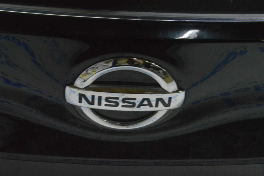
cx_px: 132
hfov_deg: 26.0
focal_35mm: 78
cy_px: 88
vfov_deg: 17.5
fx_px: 572
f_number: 20
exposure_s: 1/20
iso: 6400
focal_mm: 52
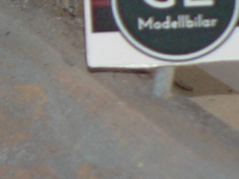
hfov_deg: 4.2
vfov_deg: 3.2
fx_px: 3188
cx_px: -383
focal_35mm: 462
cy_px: -345
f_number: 3.2
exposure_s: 1/60
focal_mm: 11
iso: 80
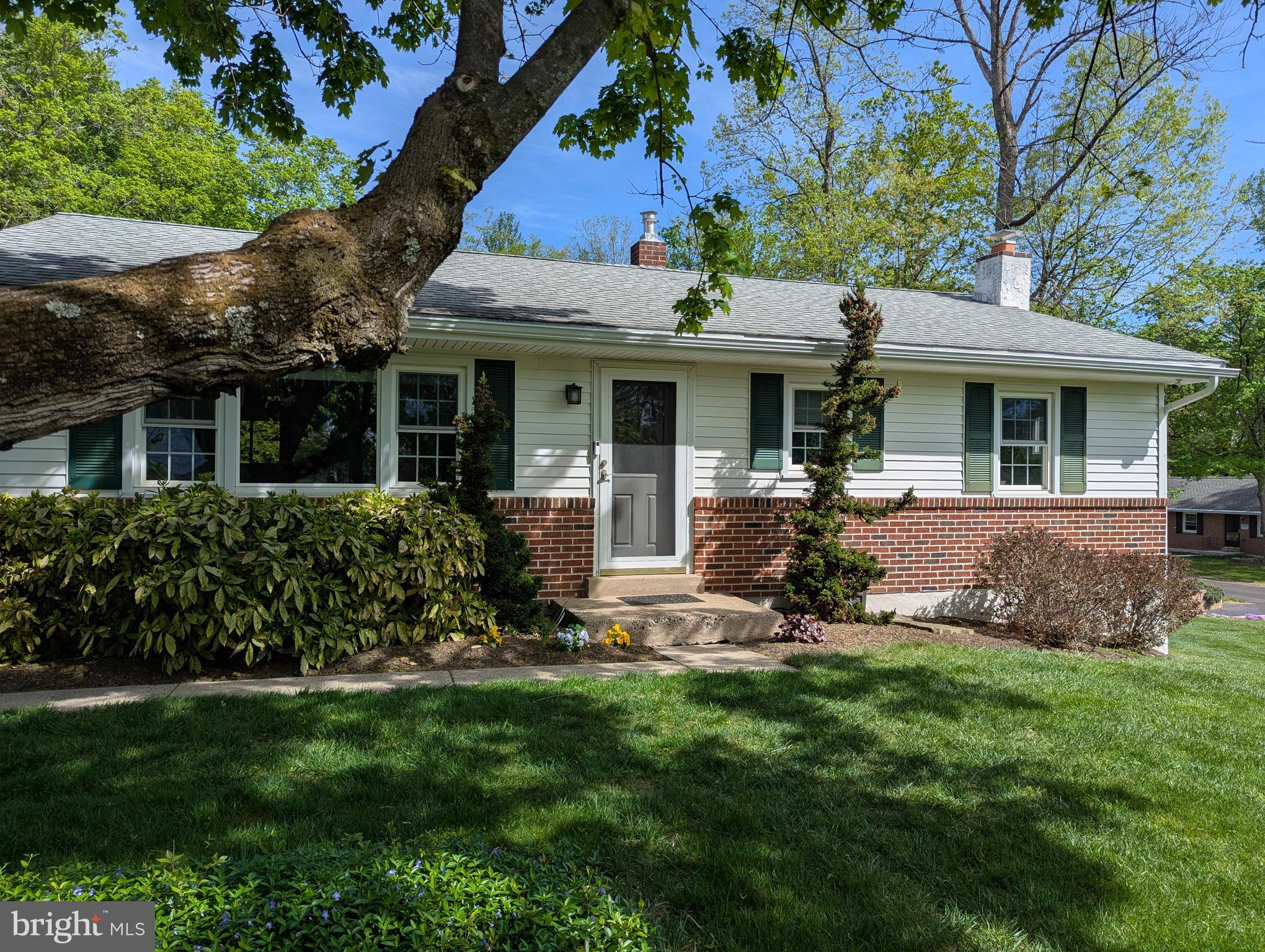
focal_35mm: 24
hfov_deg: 71.5
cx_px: 632
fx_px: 878
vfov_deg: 56.9
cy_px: 476
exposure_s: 1/2137
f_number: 1.85
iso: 46
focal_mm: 6.81
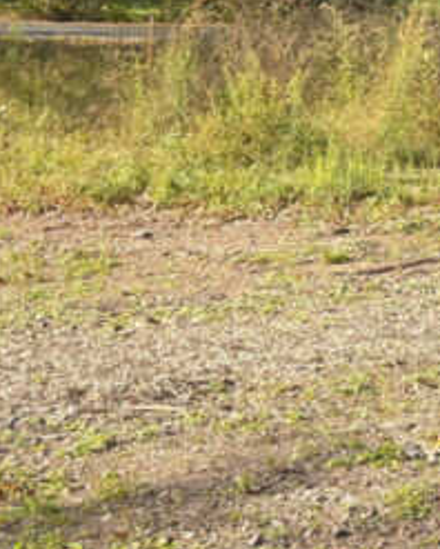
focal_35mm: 105
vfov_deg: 18.0
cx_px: 882
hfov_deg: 12.8
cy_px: 62
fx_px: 1707
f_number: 1.6
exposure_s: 1/1196
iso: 50
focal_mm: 5.96
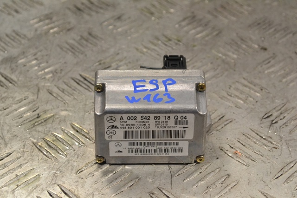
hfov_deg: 24.6
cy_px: 99
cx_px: 148
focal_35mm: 82
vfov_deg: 16.5
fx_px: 680
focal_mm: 55
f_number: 9
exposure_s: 1/320
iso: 3200
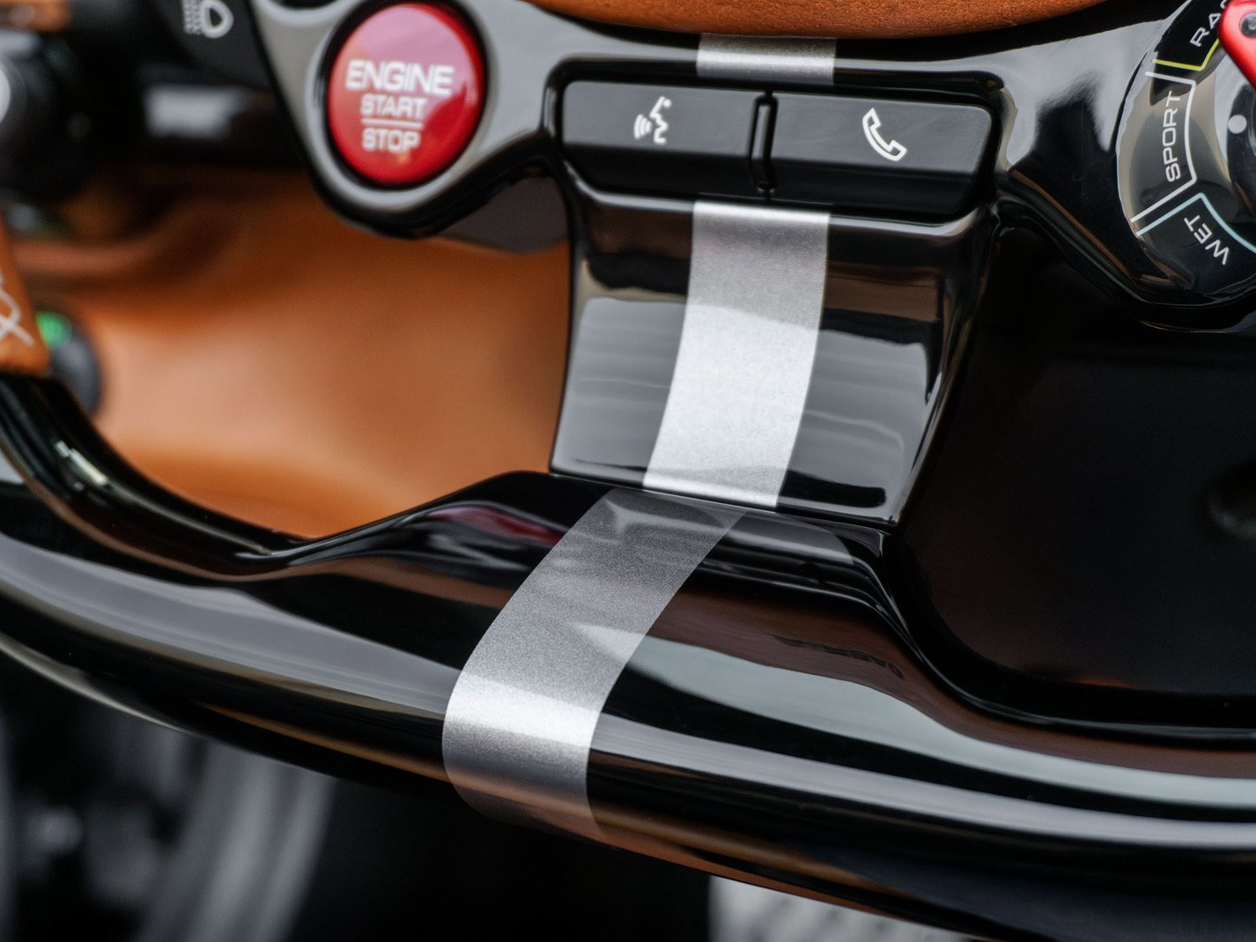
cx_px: 589
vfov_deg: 24.8
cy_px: 473
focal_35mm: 59
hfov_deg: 32.7
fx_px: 2140
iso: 6400
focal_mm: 36
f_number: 5.6
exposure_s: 1/125
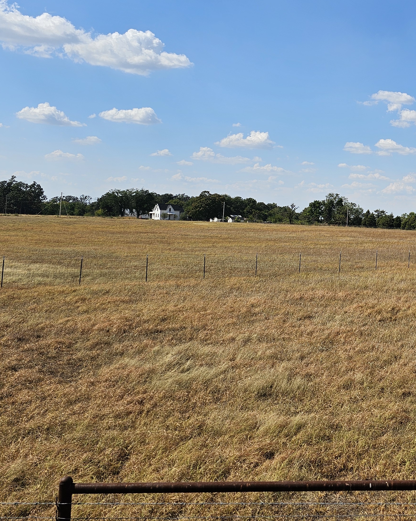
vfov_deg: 44.3
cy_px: 185
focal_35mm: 41
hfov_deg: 33.8
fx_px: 631
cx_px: 401
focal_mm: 6.3
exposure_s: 1/1391
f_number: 1.7
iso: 10
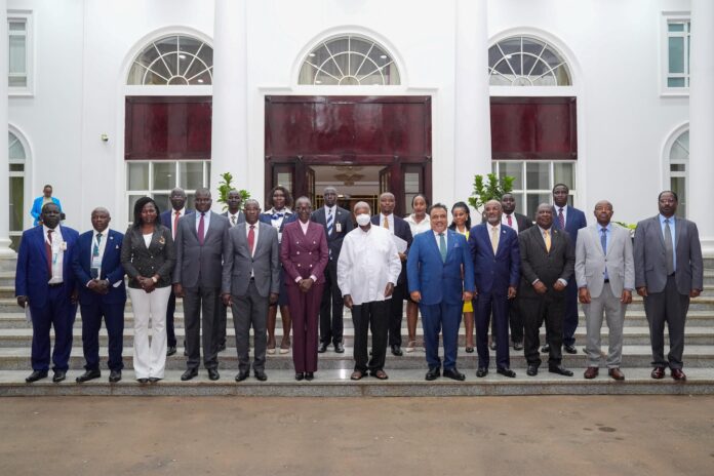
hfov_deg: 60.3
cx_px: 357
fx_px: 615
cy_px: 238
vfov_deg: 42.3
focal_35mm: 31
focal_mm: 31
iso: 2500
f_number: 4.5
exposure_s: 1/250
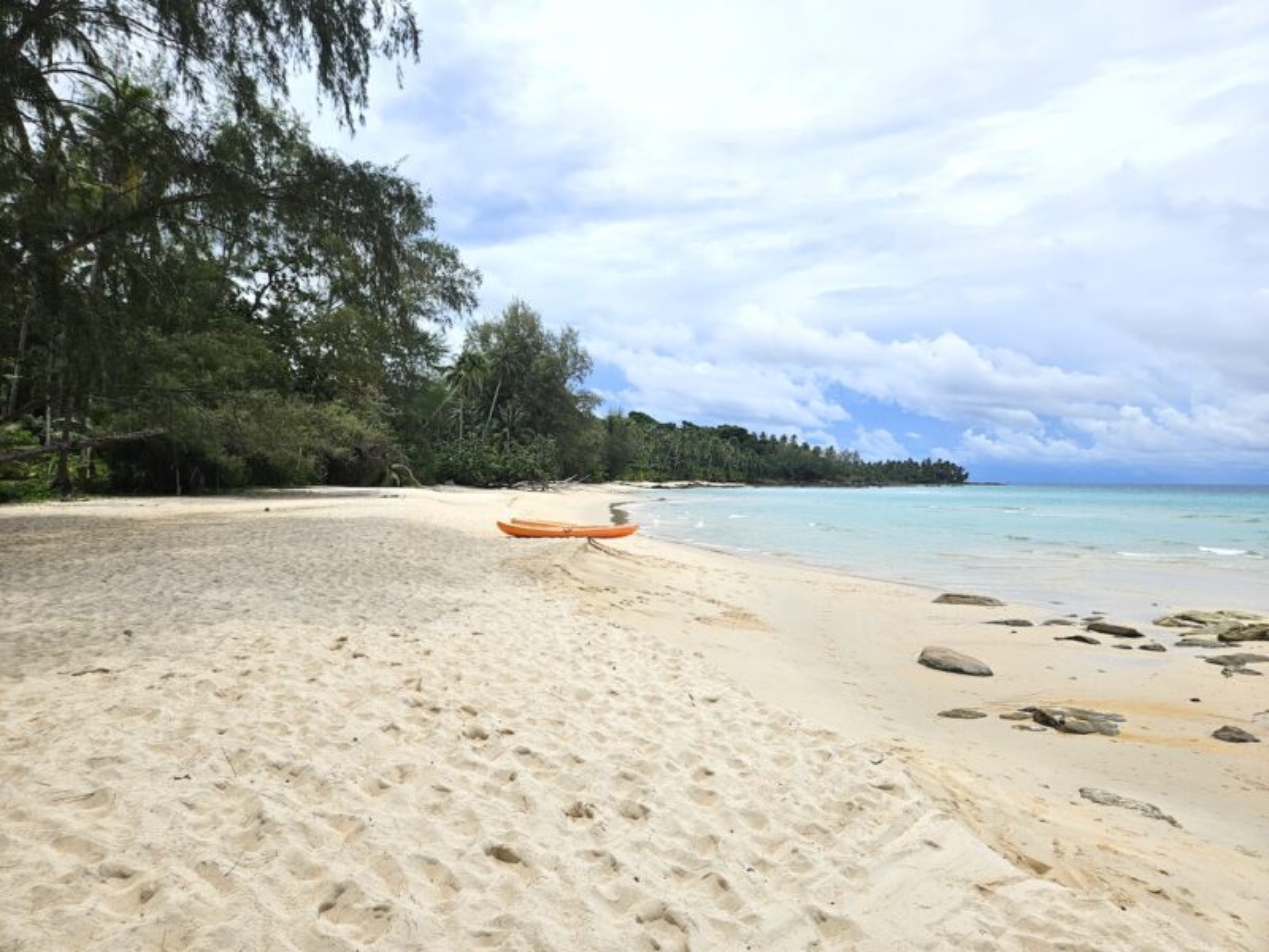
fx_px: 843
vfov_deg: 58.9
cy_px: 476
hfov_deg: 73.9
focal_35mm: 23
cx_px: 634
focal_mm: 5.4
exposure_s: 1/5048
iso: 25
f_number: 1.8
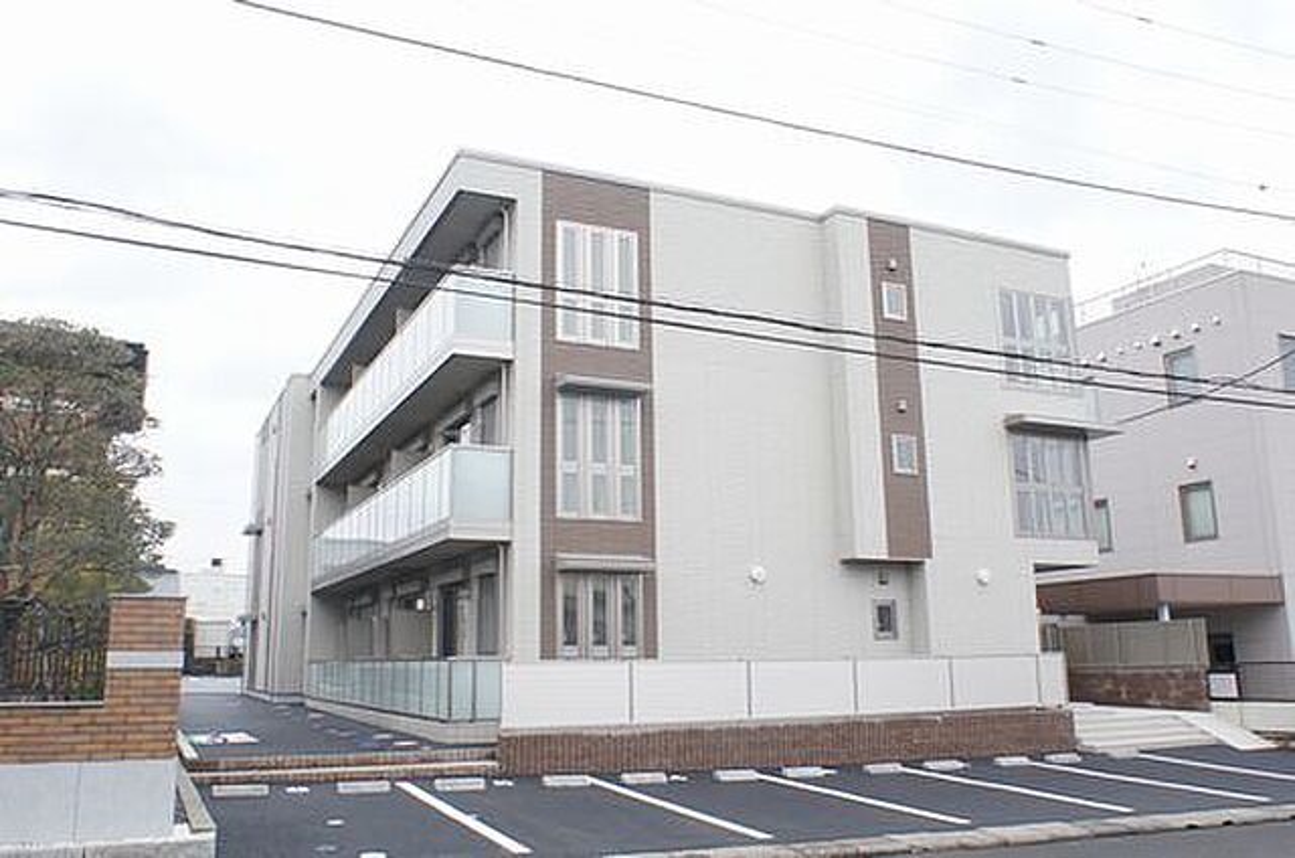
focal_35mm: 38
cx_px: 648
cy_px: 429
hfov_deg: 50.8
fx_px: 1364
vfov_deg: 34.9
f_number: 6.3
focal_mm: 16
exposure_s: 1/160
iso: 200
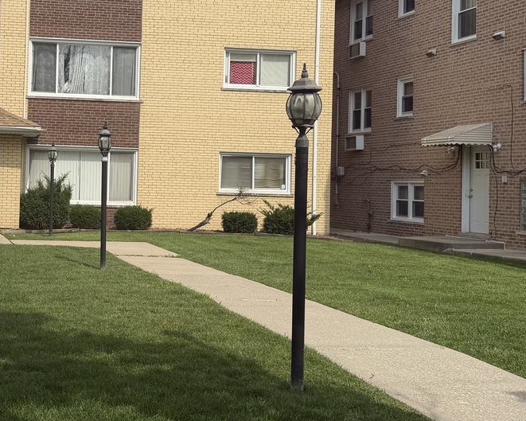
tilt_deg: -0.5
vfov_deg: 29.6
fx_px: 794
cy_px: 154
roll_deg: -1.7
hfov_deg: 34.7
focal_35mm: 51
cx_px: 57
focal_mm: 6.76
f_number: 1.78
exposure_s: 1/6173
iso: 80
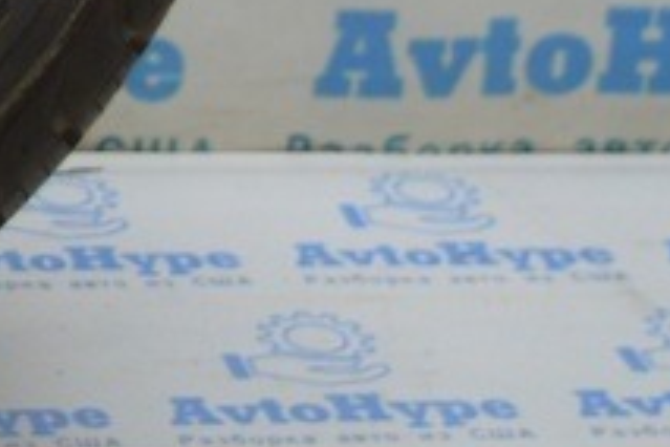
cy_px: -430
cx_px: -783
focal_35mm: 202
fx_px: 3759
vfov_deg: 6.6
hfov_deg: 9.4
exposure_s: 1/60
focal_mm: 28
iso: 400
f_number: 4.2
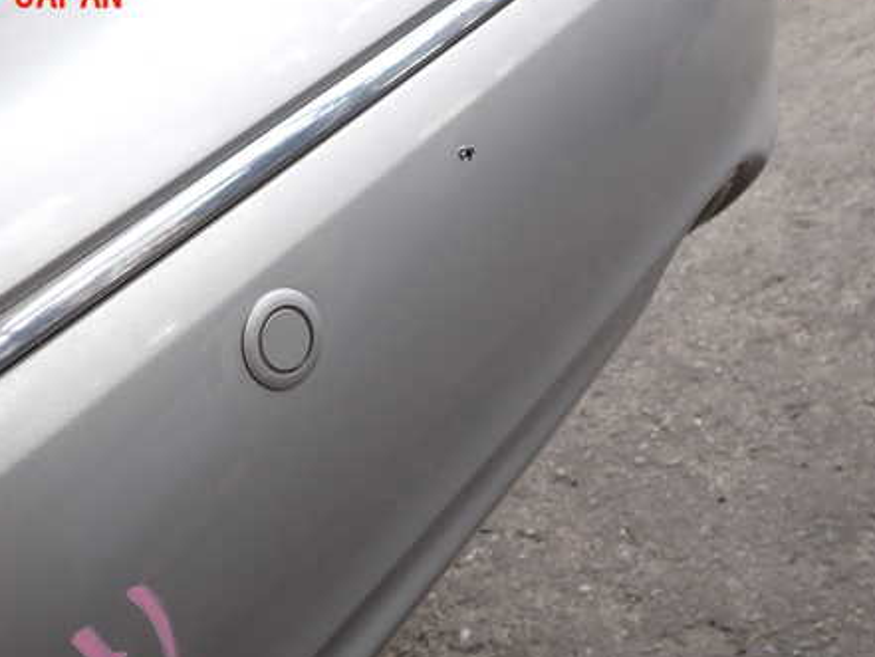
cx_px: 357
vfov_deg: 41.5
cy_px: 417
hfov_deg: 53.6
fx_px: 860
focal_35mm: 34
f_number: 2.8
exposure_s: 1/250
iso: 100
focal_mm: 4.5
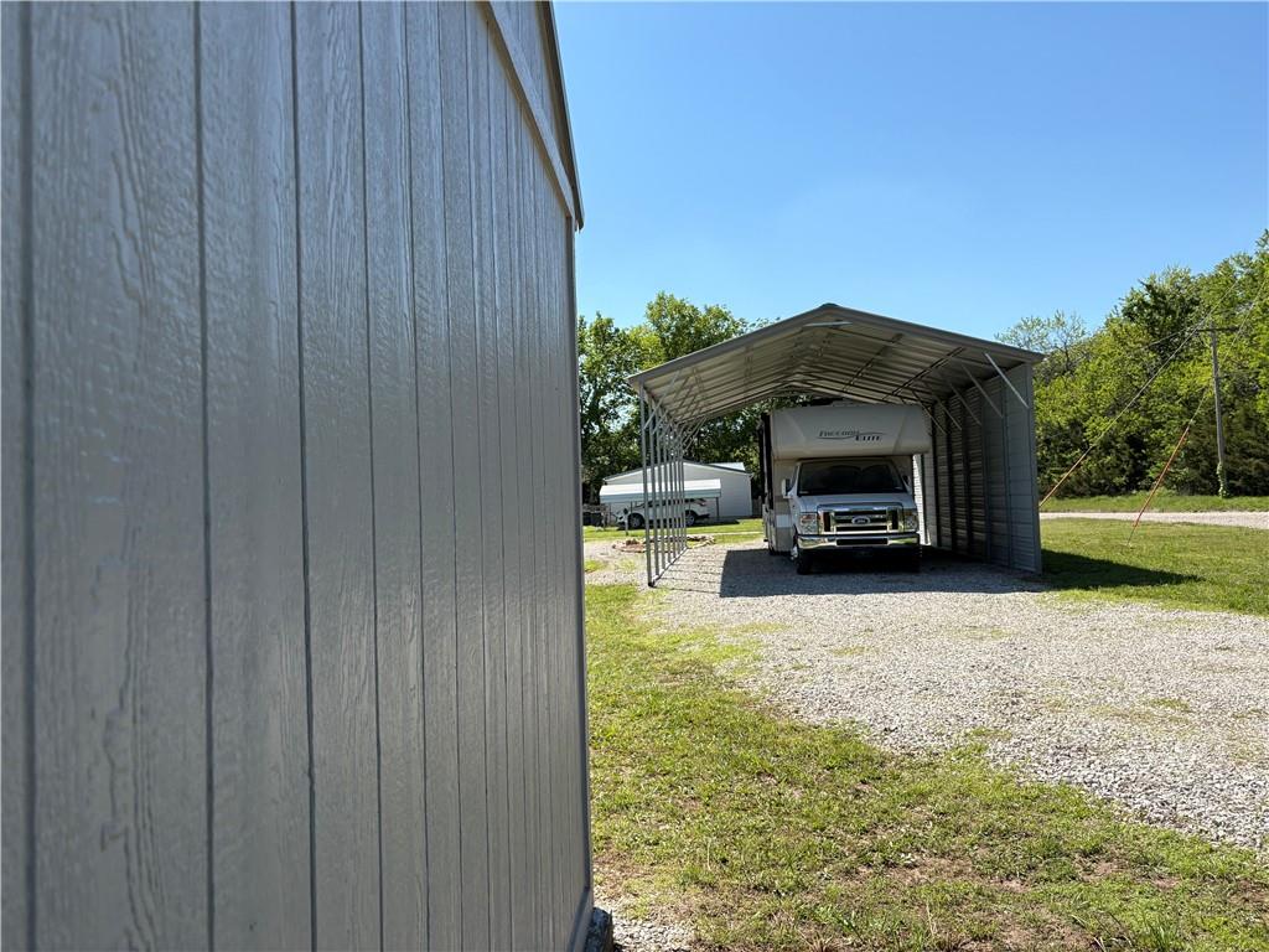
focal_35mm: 26
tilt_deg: +2.5
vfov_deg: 53.1
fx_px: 953
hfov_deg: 67.3
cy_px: 476
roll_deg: +3.4
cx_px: 634
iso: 50
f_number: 1.6
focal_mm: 5.96
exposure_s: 1/3125
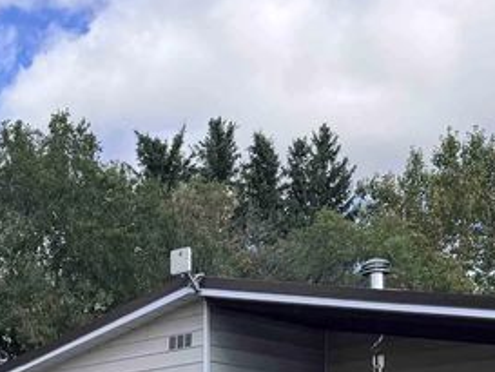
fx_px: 1288
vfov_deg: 15.2
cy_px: 566
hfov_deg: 21.1
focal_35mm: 90
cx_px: 18
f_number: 1.78
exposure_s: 1/2041
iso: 80
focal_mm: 6.76
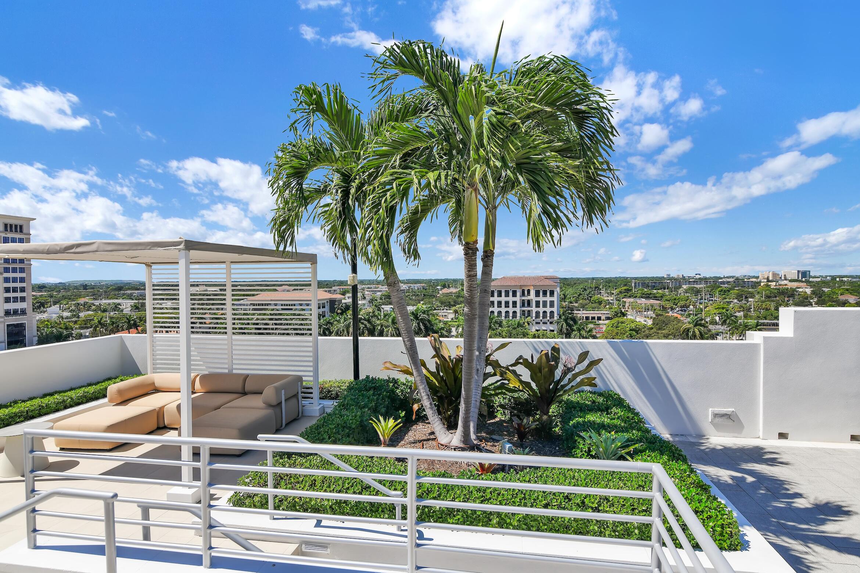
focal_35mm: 20
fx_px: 478
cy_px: 286
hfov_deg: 84.0
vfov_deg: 61.9
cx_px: 430
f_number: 8
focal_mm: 20
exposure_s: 1/2000
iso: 400
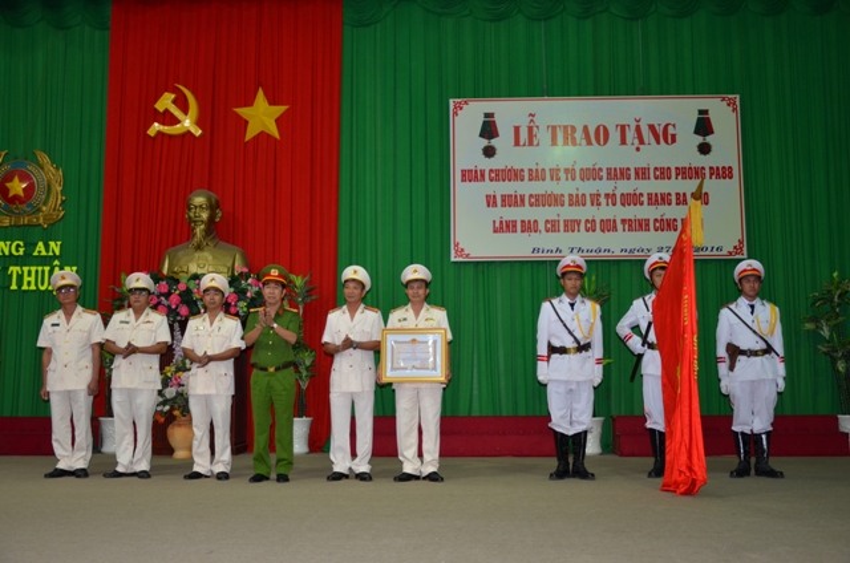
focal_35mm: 38
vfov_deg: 35.3
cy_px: 282
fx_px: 884
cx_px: 425
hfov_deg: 51.4
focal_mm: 25
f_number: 4
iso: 400
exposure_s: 1/60
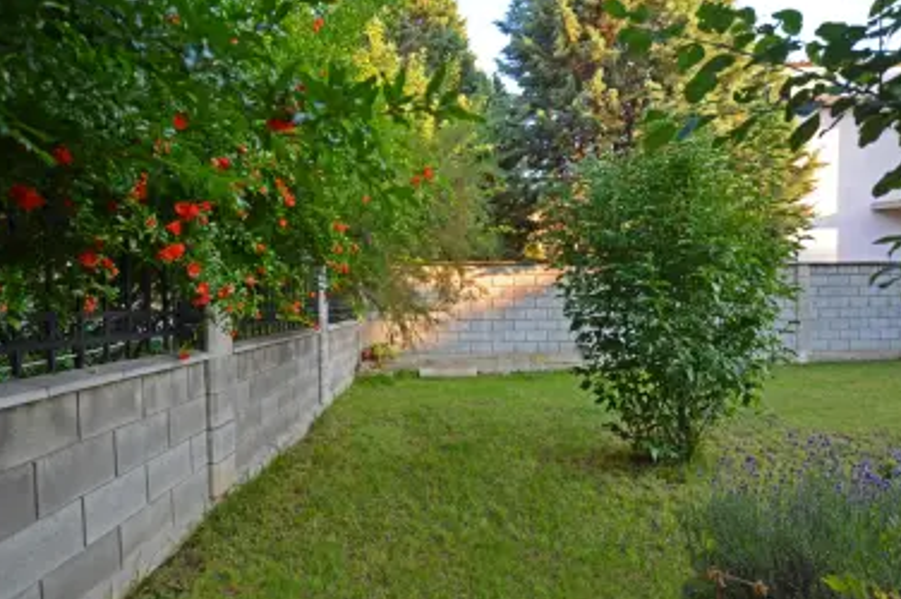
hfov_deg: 91.5
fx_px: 438
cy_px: 303
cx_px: 467
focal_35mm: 18
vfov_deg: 68.7
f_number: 5.6
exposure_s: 1/125
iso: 400
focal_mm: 11
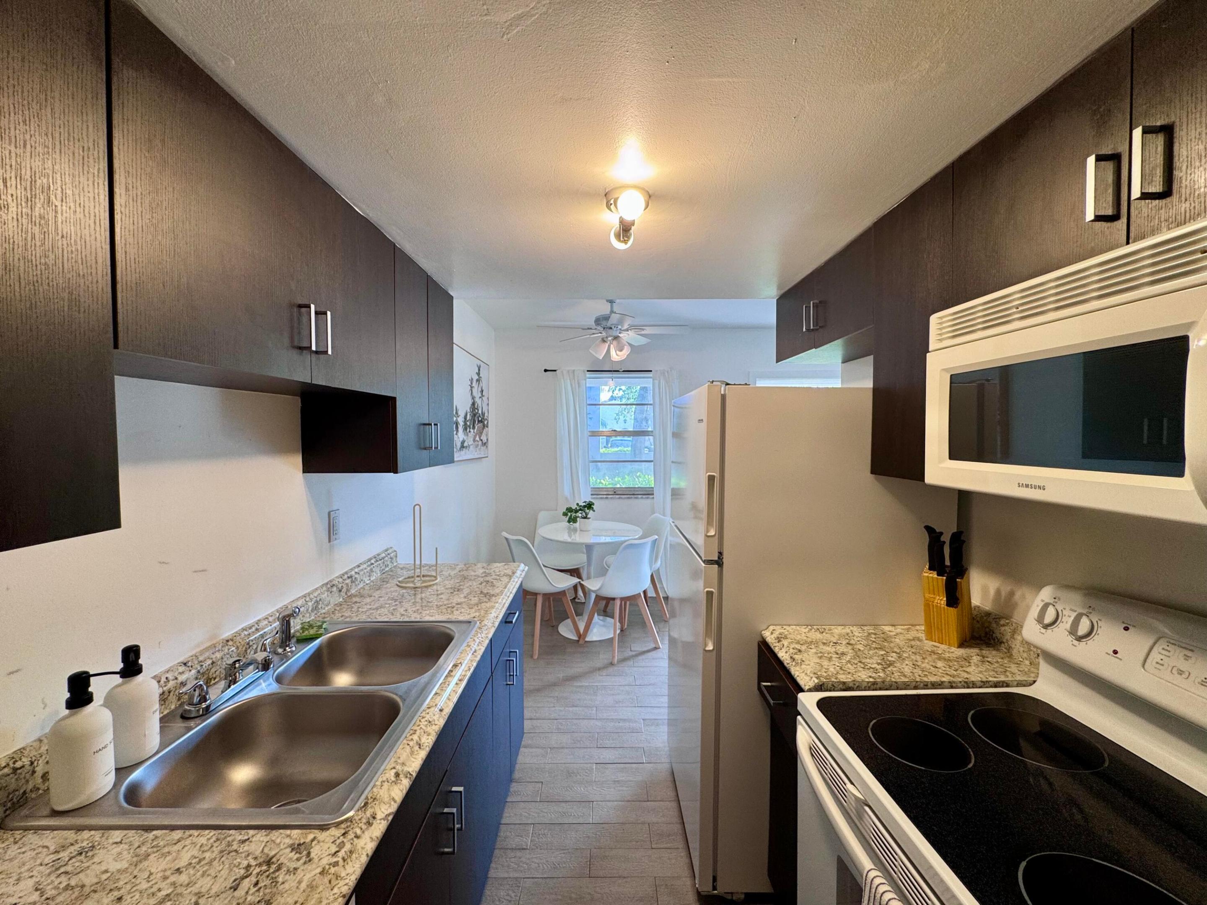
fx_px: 488
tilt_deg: -2.5
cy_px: 452
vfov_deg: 85.7
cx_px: 604
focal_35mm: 14
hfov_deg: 102.1
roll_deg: +0.4
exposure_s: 1/120
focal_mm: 2.22
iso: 100
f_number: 2.2
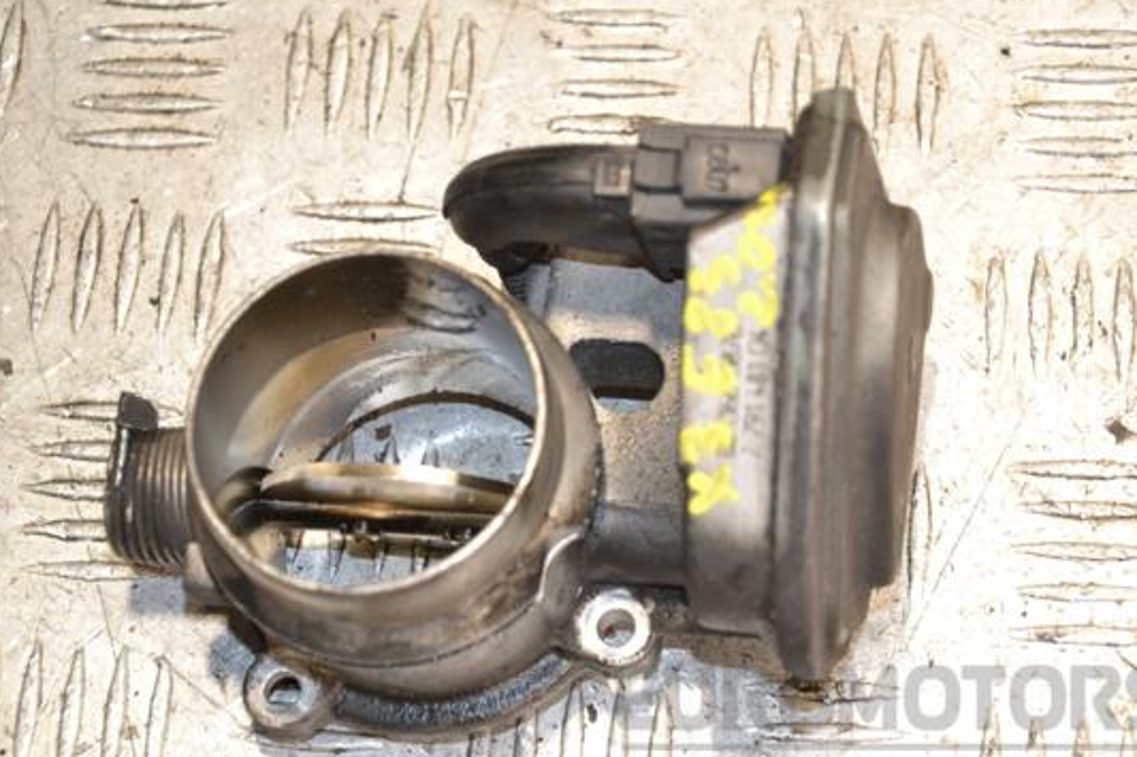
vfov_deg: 14.0
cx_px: 576
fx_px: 3094
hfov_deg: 20.8
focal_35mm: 98
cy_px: 414
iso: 800
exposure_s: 1/60
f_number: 5
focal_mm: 58
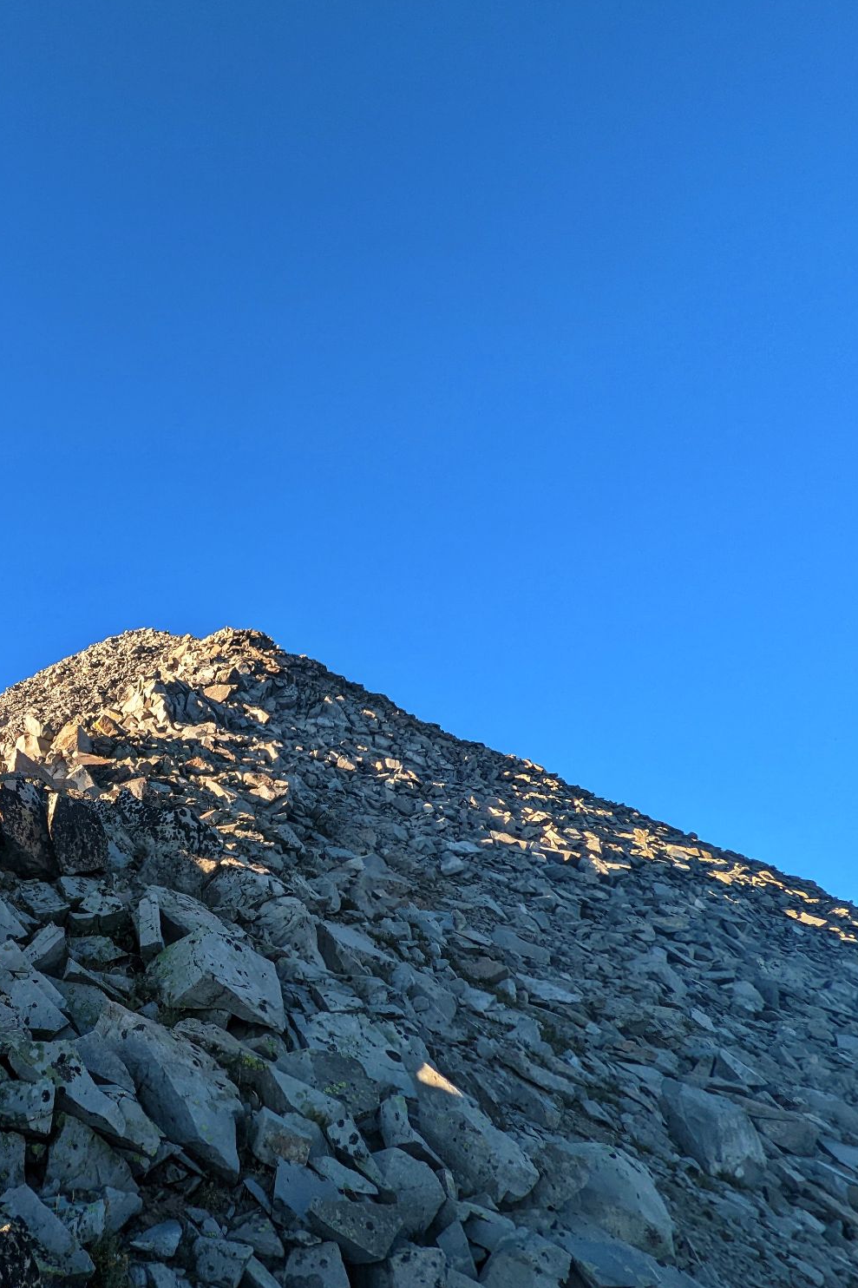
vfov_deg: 76.1
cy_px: 634
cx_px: 47
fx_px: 822
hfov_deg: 47.9
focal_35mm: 23
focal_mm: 2.35
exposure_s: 1/596
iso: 46
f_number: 2.2
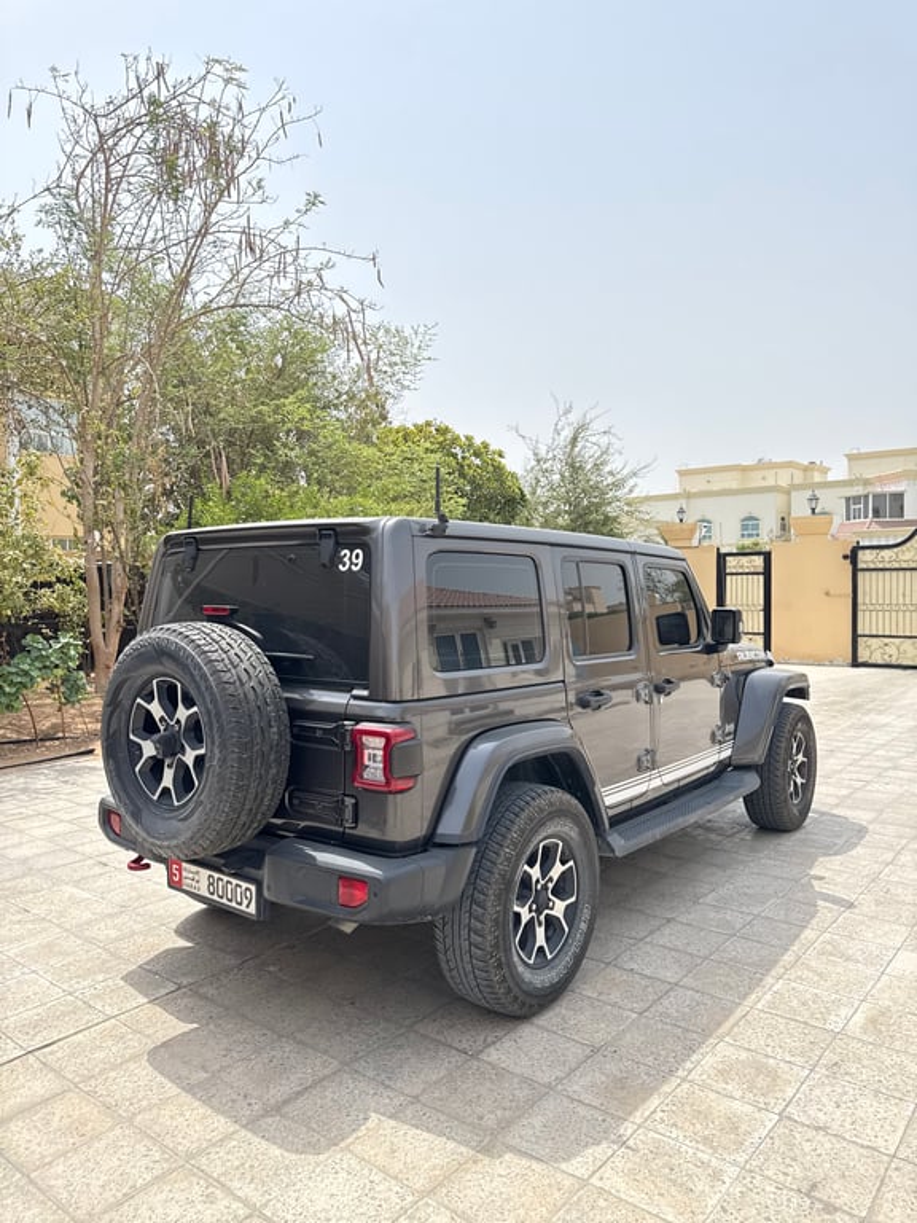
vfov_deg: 71.6
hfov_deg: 56.8
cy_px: 612
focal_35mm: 24
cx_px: 458
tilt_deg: +0.4
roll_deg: -0.3
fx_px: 848
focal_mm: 6.76
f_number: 1.78
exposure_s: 1/3759
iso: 125
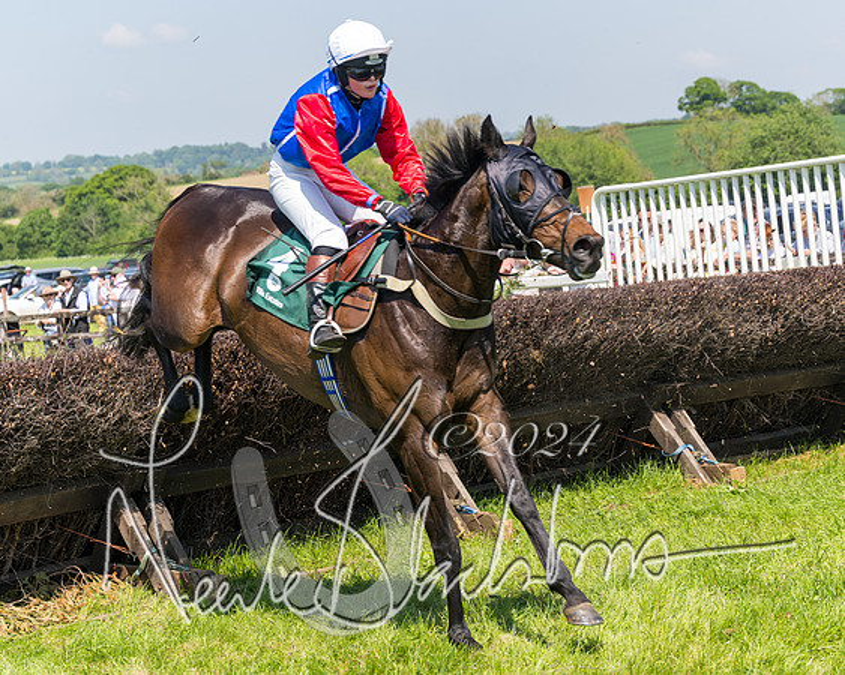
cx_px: 467
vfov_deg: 17.3
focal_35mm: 89
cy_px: 331
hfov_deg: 21.6
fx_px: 2217
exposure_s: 1/800
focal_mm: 70
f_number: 5
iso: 200
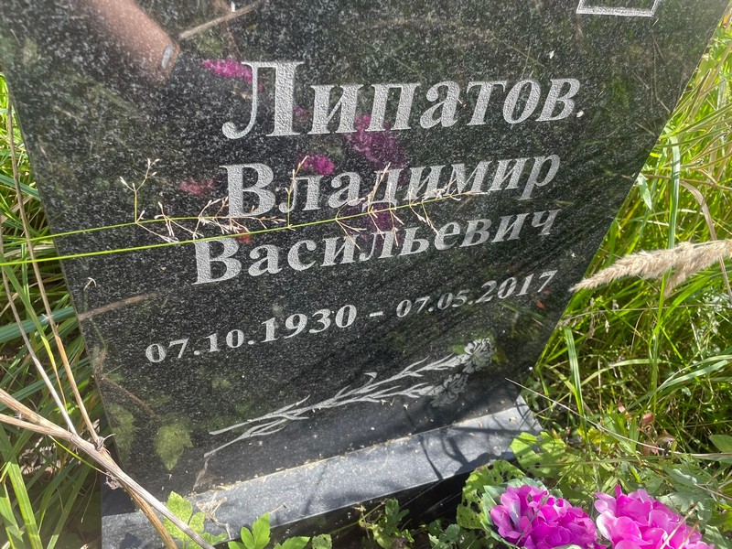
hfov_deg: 67.3
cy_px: 274
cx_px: 366
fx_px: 550
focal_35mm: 26
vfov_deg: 53.1
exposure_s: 1/374
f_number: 1.6
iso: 32
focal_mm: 4.2
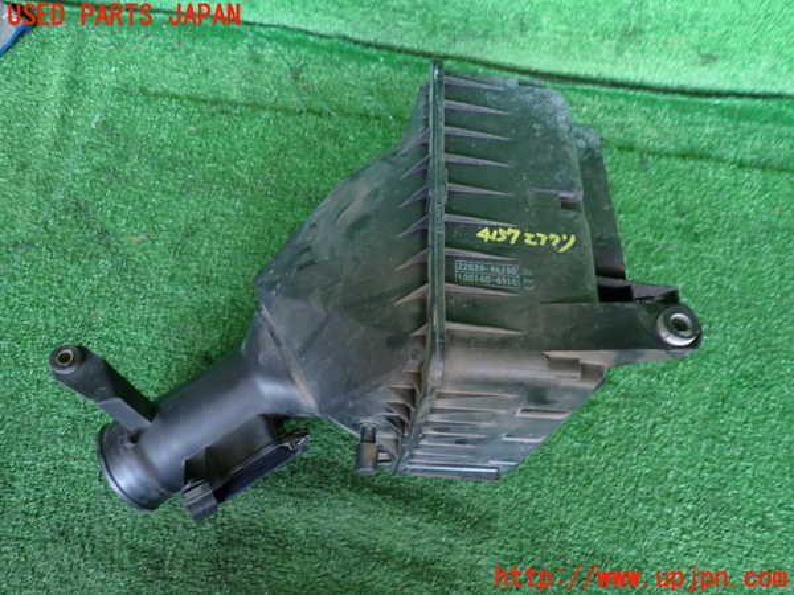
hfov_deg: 69.4
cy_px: 298
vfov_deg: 54.9
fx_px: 573
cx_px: 397
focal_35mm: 25
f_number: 2
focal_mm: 4.5
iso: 200
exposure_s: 1/30
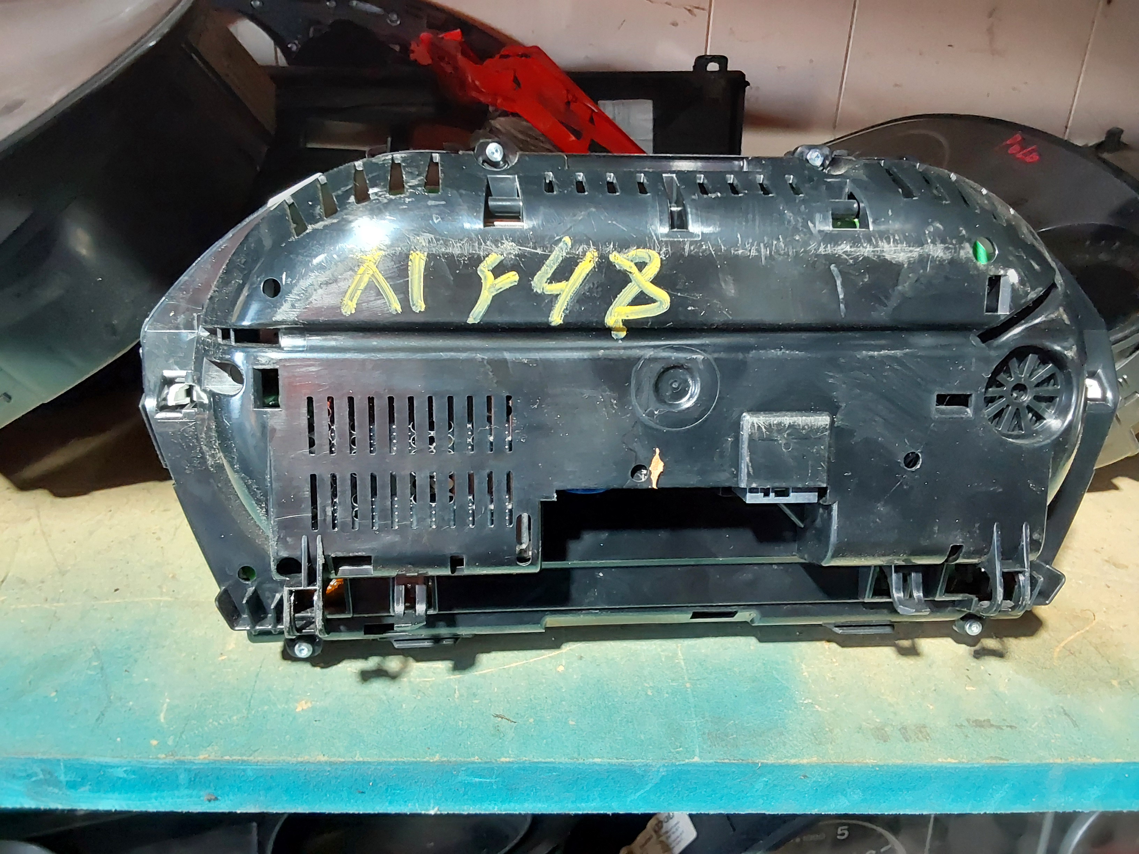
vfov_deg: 49.7
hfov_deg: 63.4
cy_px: 427
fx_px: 921
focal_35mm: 28
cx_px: 570
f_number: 1.9
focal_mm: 2.91
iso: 320
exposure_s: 1/25
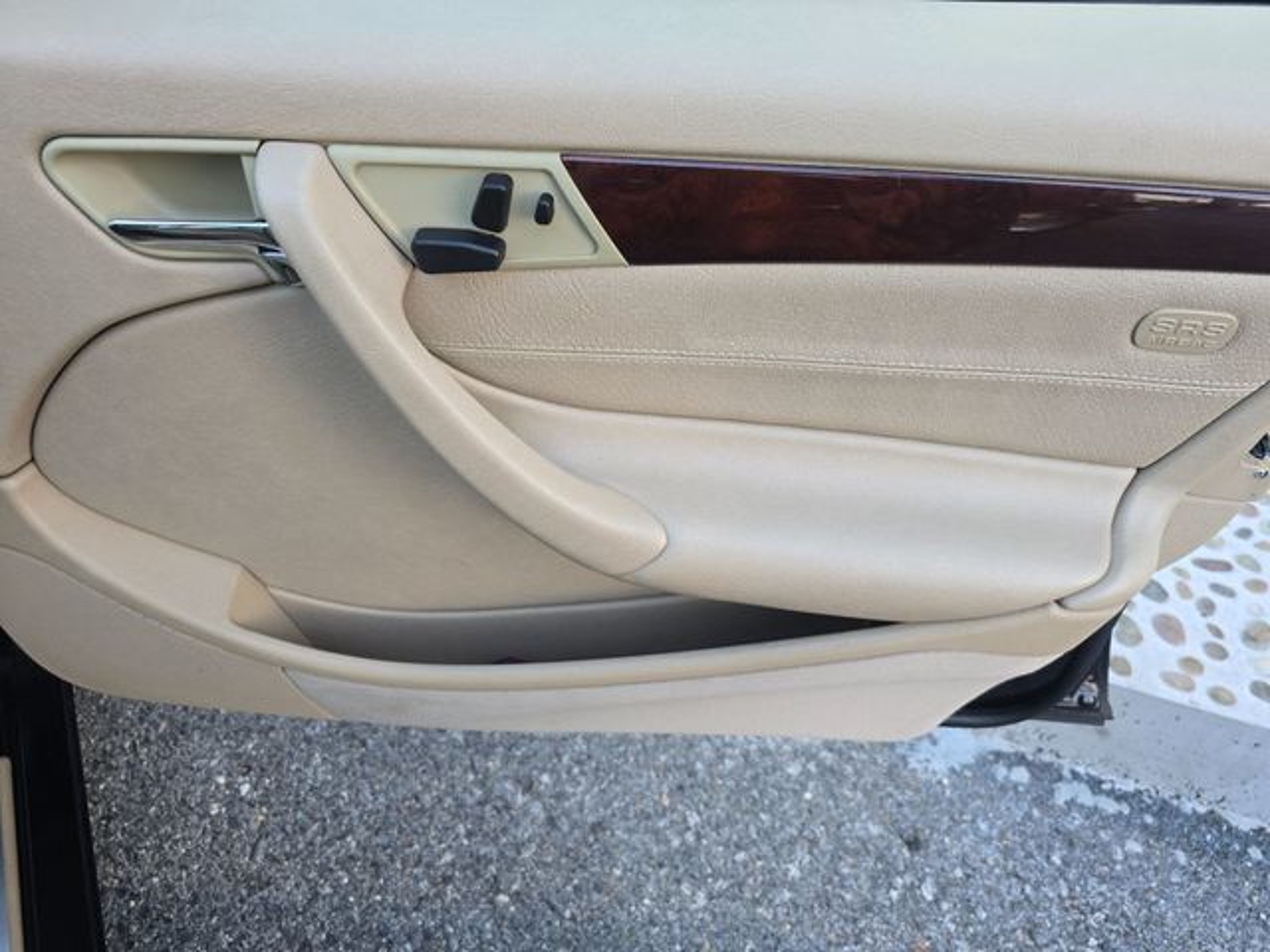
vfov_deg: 58.9
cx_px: 635
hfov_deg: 73.9
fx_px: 844
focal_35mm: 23
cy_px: 476
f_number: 1.7
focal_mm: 6.3
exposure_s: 1/120
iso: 80
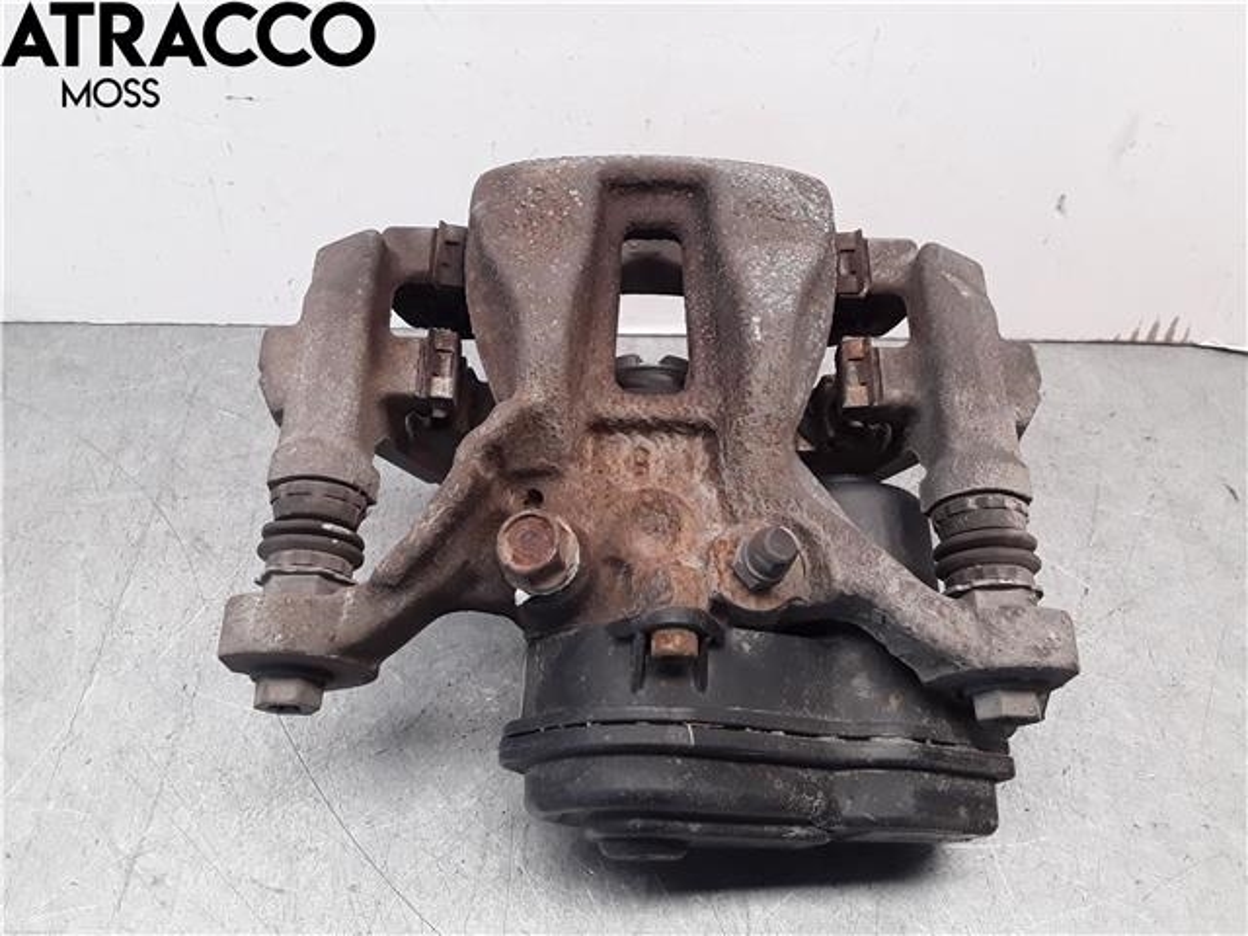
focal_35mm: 28
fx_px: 1009
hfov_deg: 63.4
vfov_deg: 49.7
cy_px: 468
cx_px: 624
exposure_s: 1/100
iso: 100
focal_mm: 2.91
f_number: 1.9
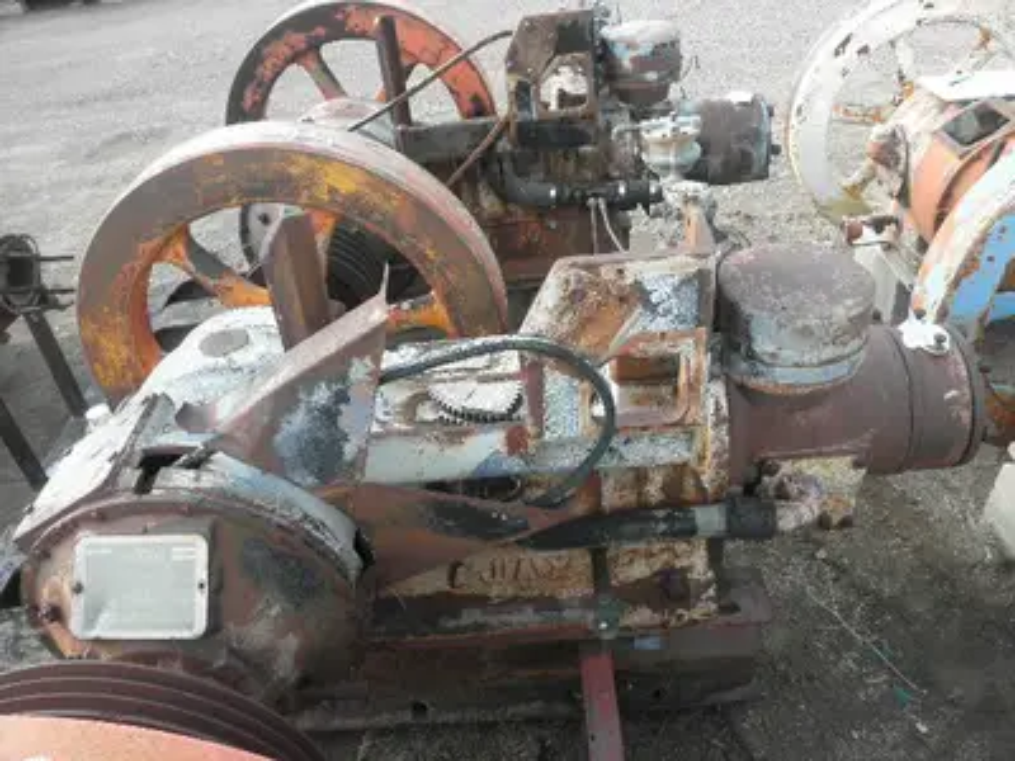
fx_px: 821
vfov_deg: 49.7
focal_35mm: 28
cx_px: 508
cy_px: 380
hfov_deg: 63.4
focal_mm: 5
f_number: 3
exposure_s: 1/125
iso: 64
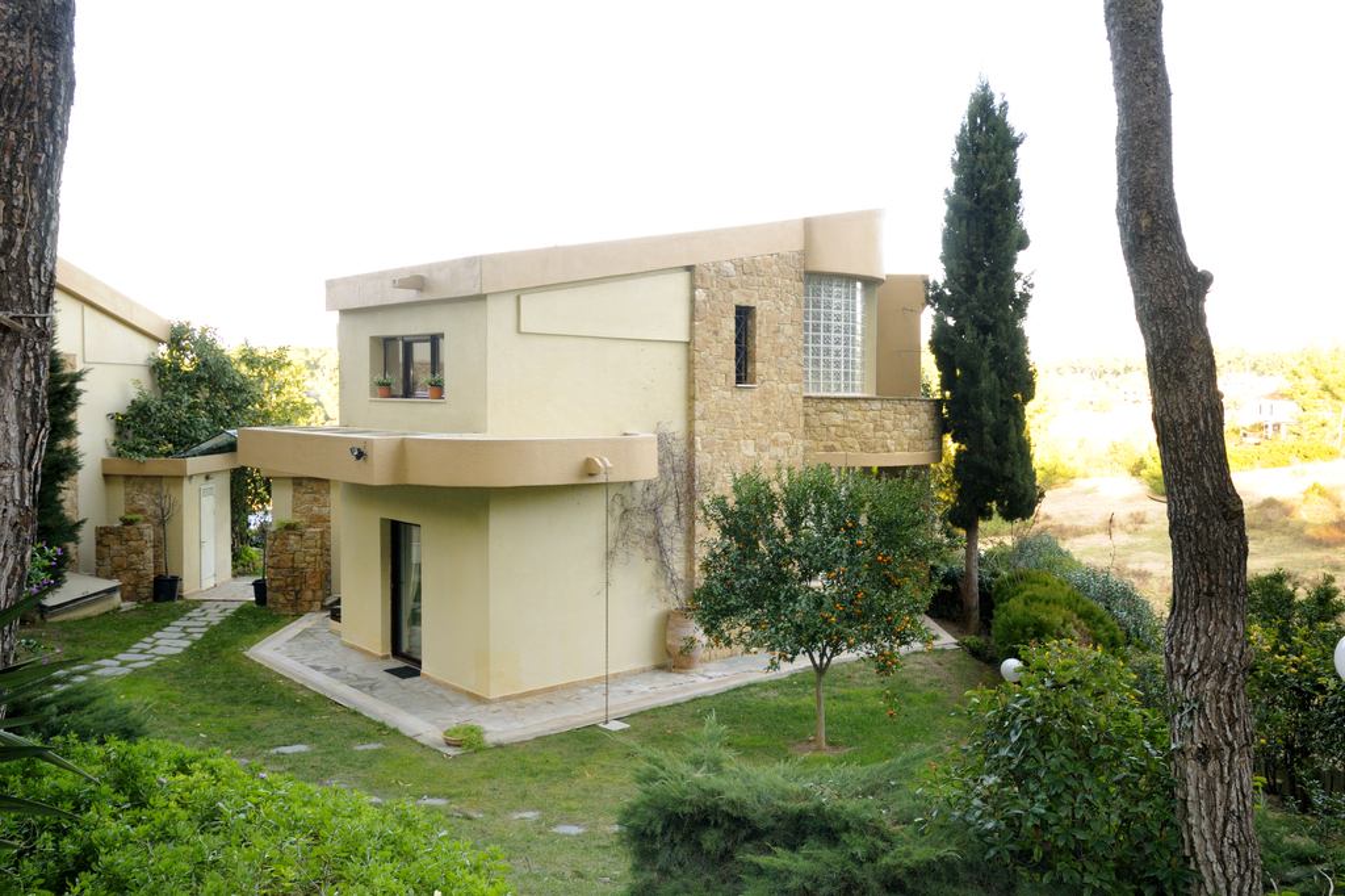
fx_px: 1120
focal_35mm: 30
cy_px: 448
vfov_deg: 43.6
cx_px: 672
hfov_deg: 61.9
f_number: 8
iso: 400
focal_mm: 20
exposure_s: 1/60
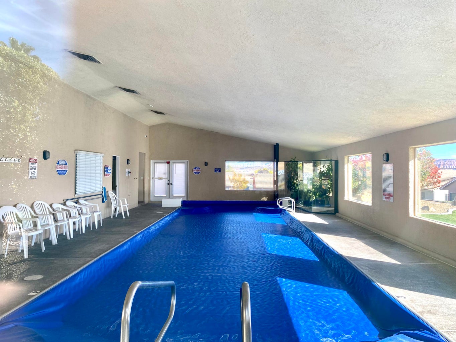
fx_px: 343
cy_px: 171
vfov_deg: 53.1
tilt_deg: -0.3
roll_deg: +0.0
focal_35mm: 26
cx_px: 228
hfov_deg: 67.3
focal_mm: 4.25
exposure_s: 1/167
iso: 32
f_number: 1.8
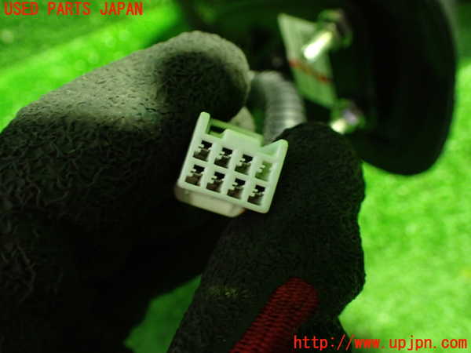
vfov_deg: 46.8
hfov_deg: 60.0
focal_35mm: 30
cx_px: 236
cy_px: 176
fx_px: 408
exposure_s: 1/30
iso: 1000
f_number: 2.3
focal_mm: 5.4
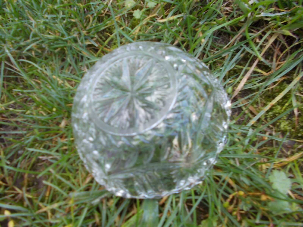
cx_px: 152
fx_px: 228
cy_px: 114
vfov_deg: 53.1
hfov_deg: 67.3
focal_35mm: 26
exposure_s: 1/40
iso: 80
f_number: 3.2
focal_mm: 4.6
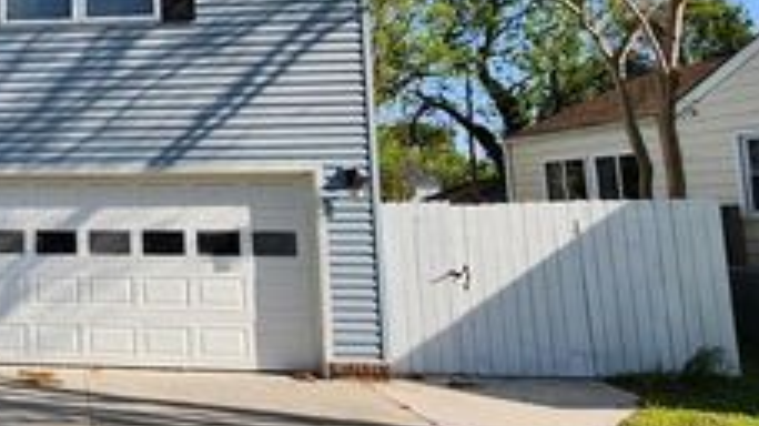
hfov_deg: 49.5
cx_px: -20
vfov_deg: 37.3
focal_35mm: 31
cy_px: 141
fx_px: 624
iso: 50
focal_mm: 2.2
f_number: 2.2
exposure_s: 1/1163
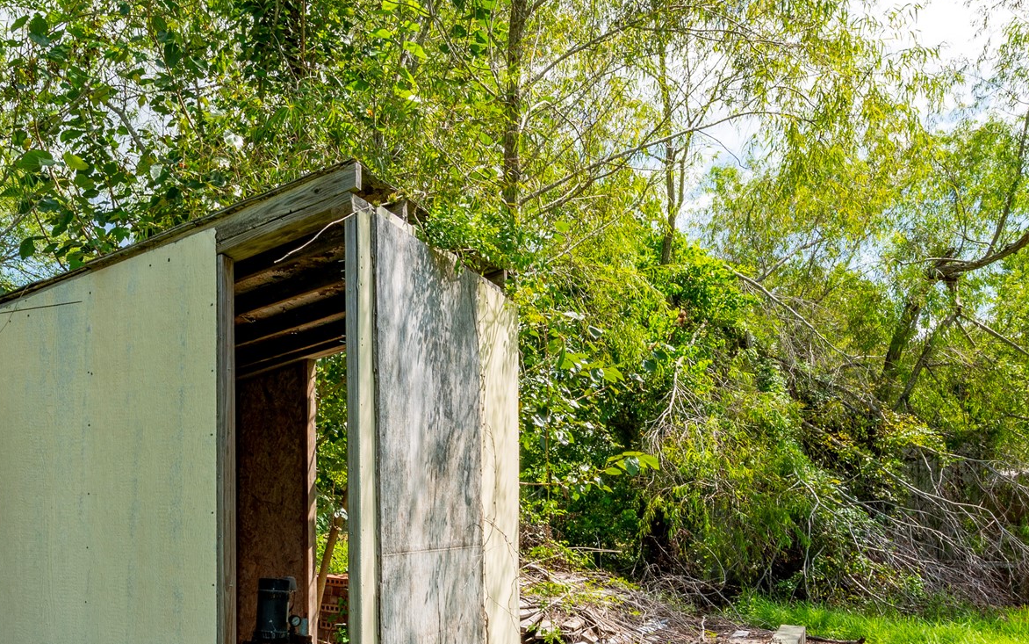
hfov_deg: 55.6
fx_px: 954
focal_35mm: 34
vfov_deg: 36.1
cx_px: 351
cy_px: 512
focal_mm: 18
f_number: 13
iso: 200
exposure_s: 1/100
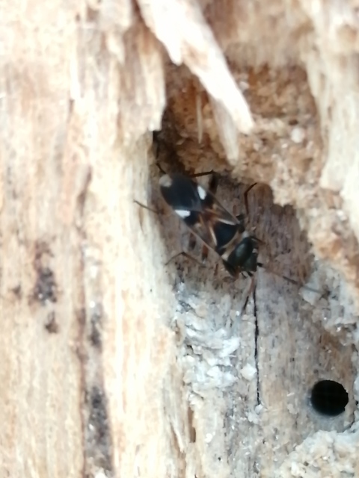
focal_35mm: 104
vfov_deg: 18.9
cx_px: 180
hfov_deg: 14.2
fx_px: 1438
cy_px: 239
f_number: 1.8
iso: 320
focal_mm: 3.46
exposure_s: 1/25
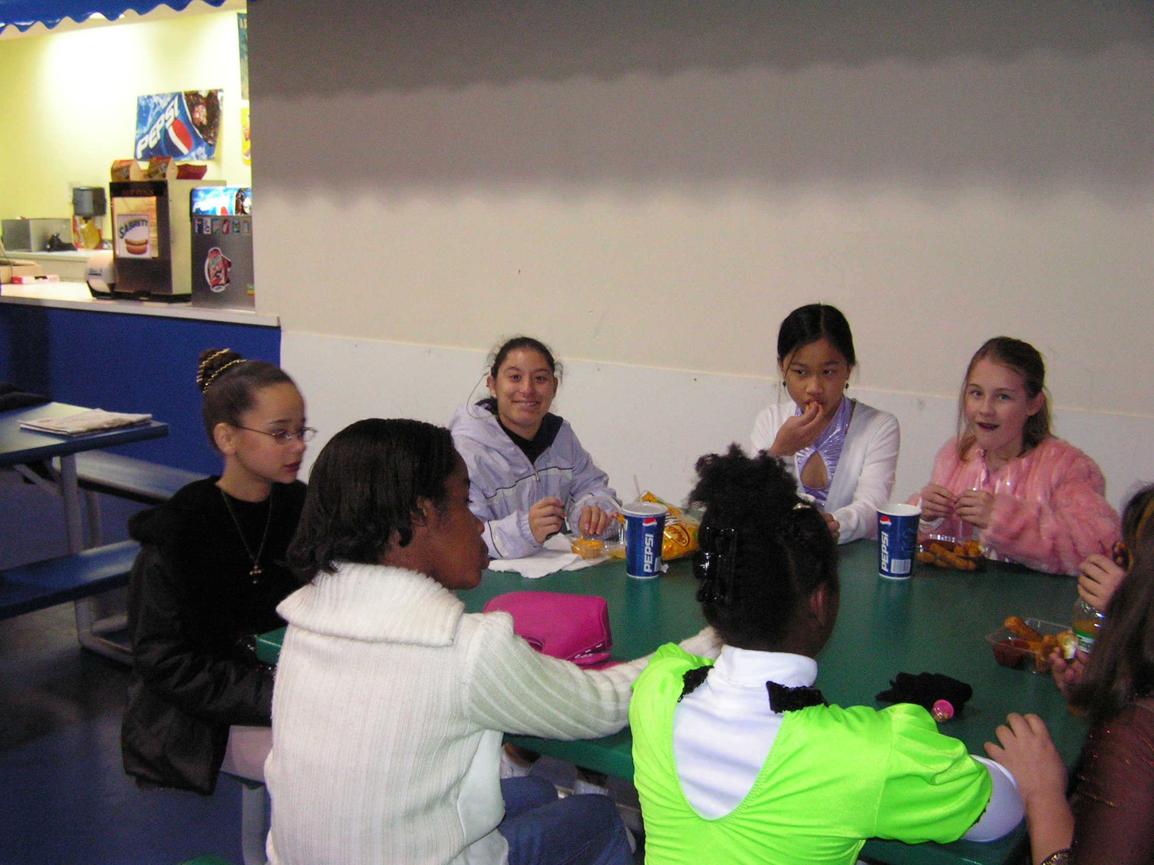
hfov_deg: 49.0
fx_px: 1267
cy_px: 432
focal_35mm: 38
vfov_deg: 37.7
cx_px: 577
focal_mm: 6.3
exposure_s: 1/40
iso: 200
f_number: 2.8
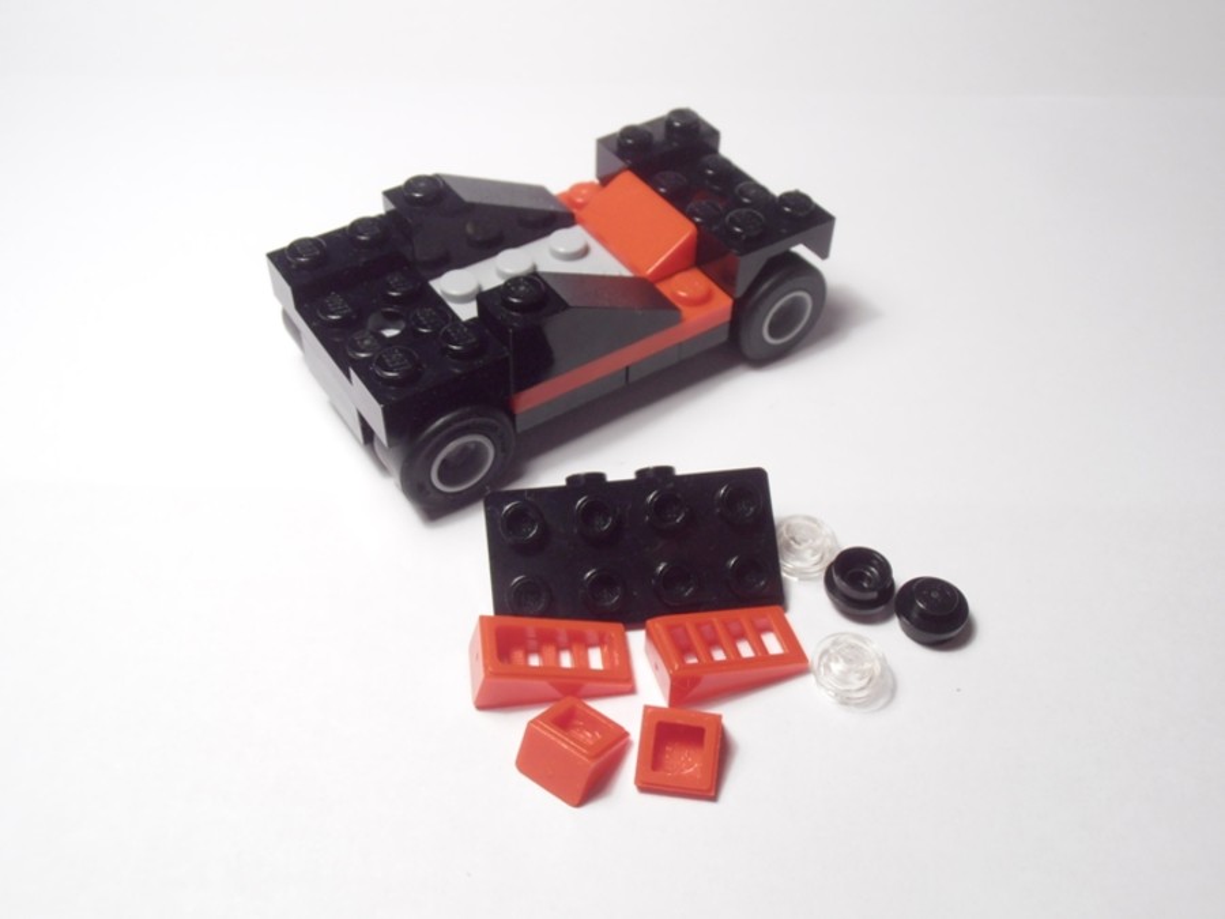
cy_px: 460
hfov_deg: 50.1
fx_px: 1309
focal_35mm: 37
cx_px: 612
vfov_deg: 38.7
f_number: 3.9
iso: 100
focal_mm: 6.61
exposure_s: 1/30
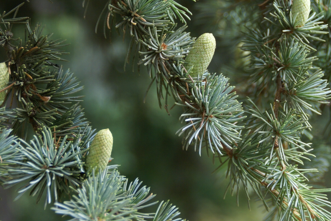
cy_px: 60
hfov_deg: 12.2
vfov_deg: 8.1
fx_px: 1554
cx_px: 205
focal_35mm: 169
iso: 200
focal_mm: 70
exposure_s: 1/125
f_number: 5
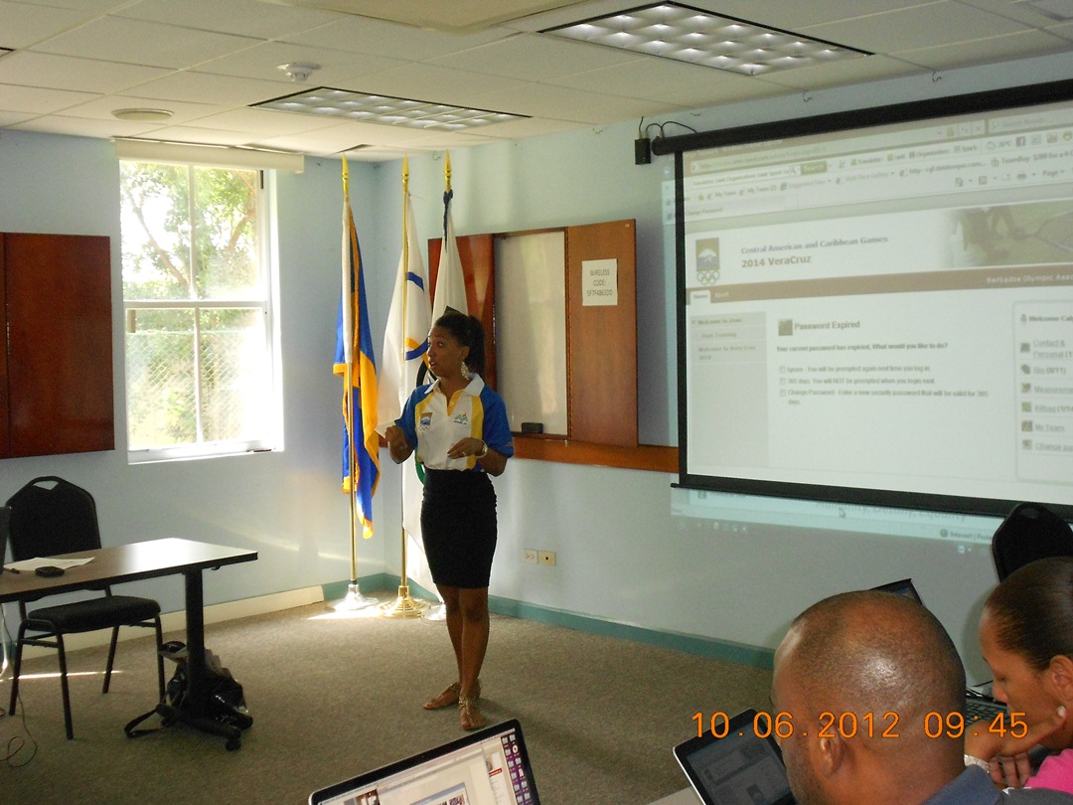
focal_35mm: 43
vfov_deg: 33.6
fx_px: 1333
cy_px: 402
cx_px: 536
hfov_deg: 43.9
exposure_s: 1/30
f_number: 4.2
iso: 320
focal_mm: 7.7
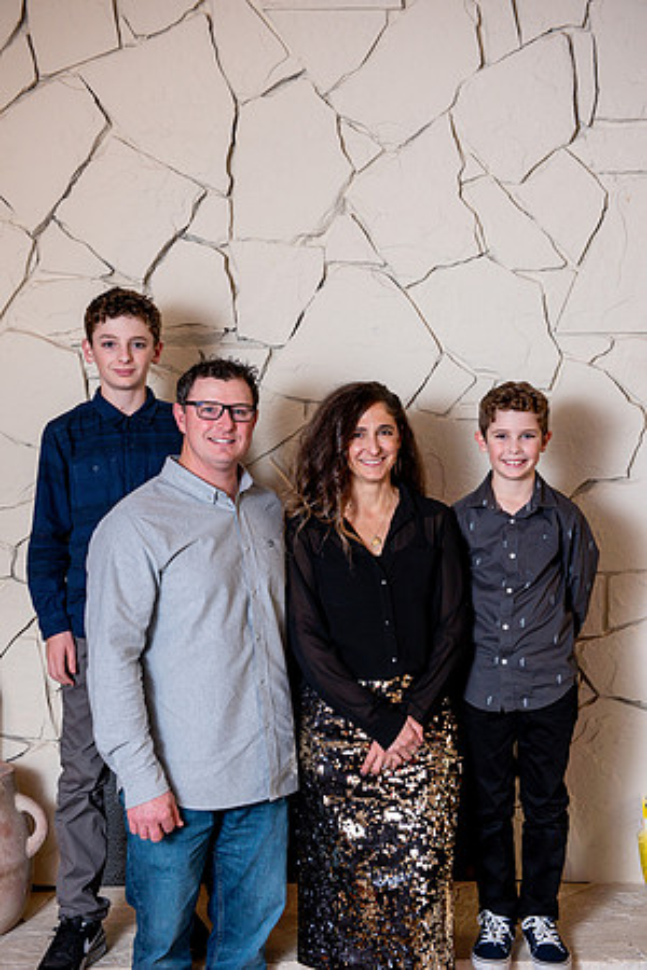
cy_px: 485
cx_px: 324
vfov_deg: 41.1
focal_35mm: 48
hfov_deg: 28.1
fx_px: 1294
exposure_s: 1/200
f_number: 5
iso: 500
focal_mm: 48
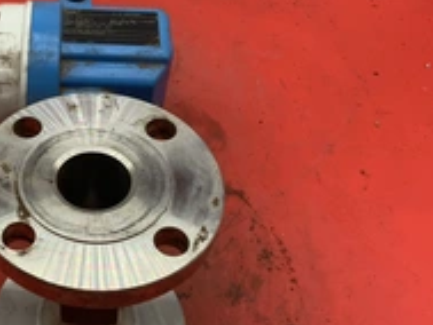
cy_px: 156
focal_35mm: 55
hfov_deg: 32.6
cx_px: 18
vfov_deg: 26.6
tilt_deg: -50.9
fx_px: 688
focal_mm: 4.25
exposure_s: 1/121
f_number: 1.8
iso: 50
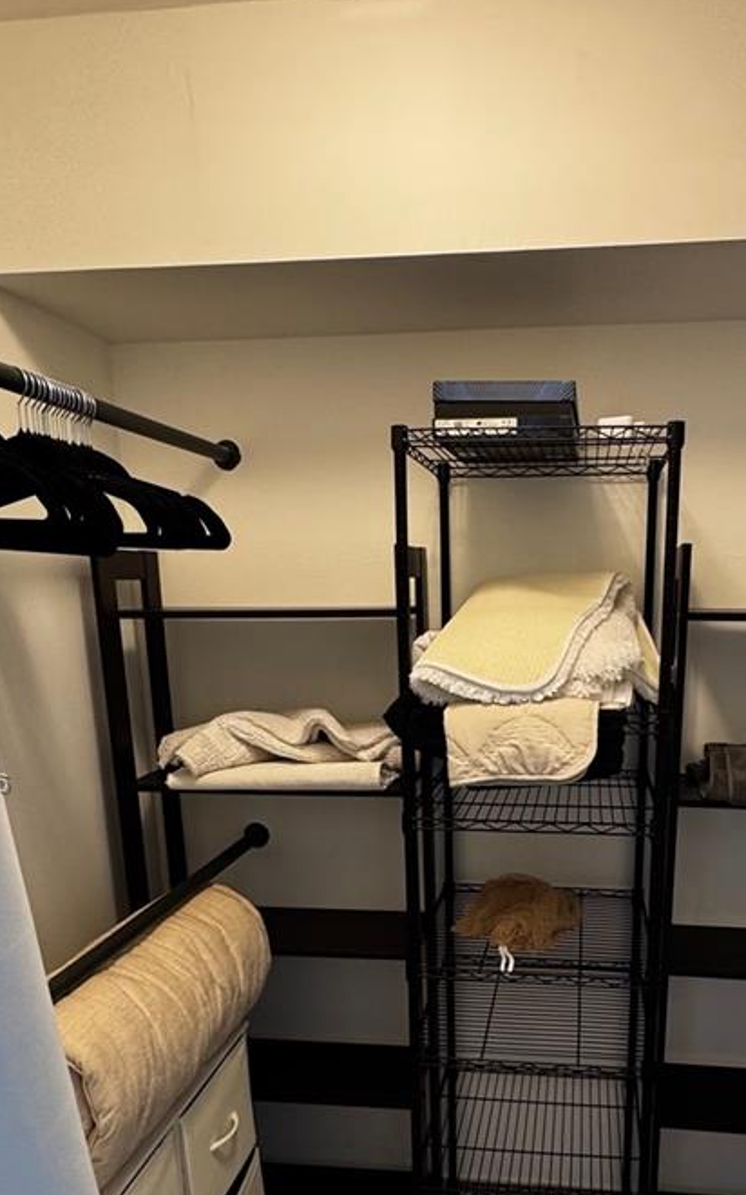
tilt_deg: -13.9
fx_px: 879
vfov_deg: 66.8
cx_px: 489
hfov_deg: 45.4
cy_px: 786
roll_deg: -0.4
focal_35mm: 27
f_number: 2.2
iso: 200
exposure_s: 1/60
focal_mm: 2.22
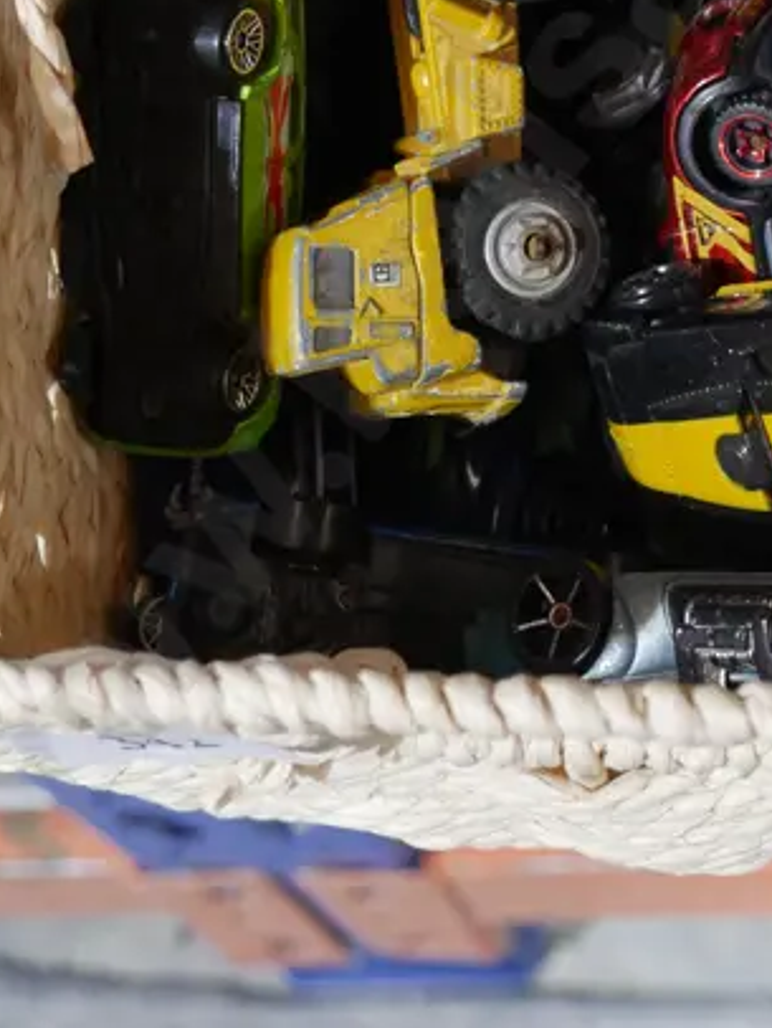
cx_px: 745
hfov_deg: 11.2
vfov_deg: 14.6
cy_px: -147
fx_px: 3891
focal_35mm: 131
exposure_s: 1/60
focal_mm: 26
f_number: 5.3
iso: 2000
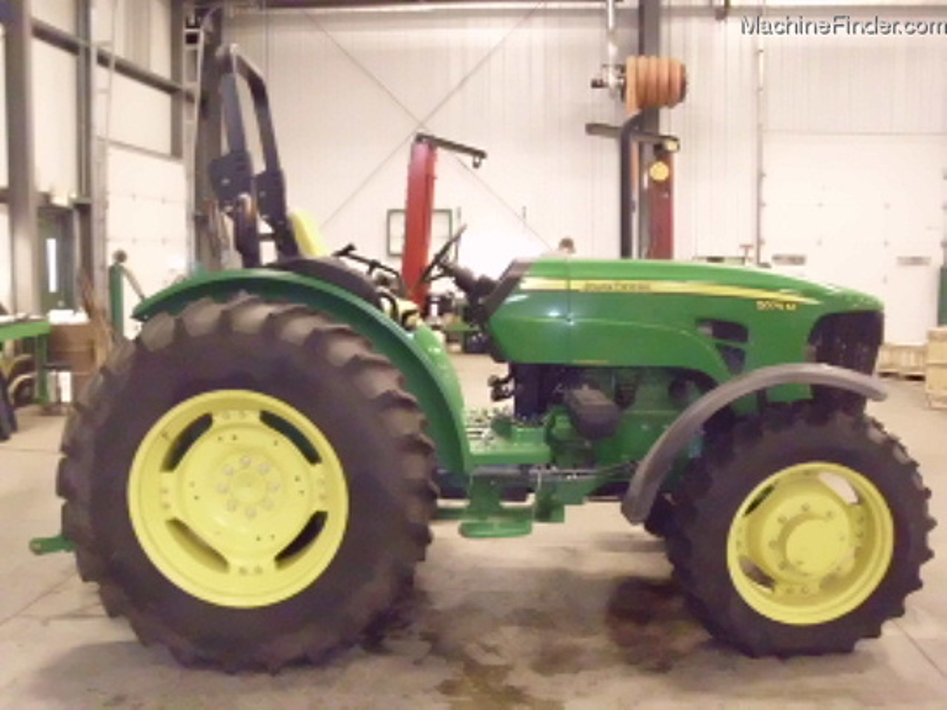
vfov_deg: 37.7
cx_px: 474
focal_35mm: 38
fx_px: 1040
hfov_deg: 49.0
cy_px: 355
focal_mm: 6.36
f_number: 3
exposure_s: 1/60
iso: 1600
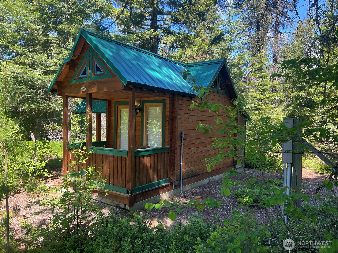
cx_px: 169
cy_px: 126
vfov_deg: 53.1
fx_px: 254
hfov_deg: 67.3
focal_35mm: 26
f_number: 1.5
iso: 50
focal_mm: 5.7
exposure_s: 1/452
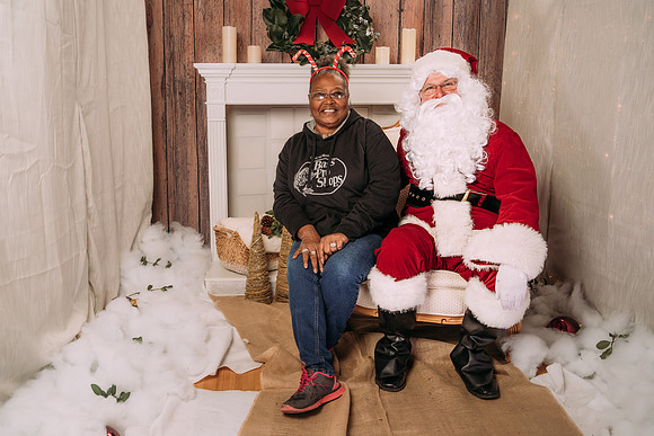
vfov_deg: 35.1
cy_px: 212
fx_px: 690
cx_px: 313
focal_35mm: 38
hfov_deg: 50.7
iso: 100
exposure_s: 1/100
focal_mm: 35
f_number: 5
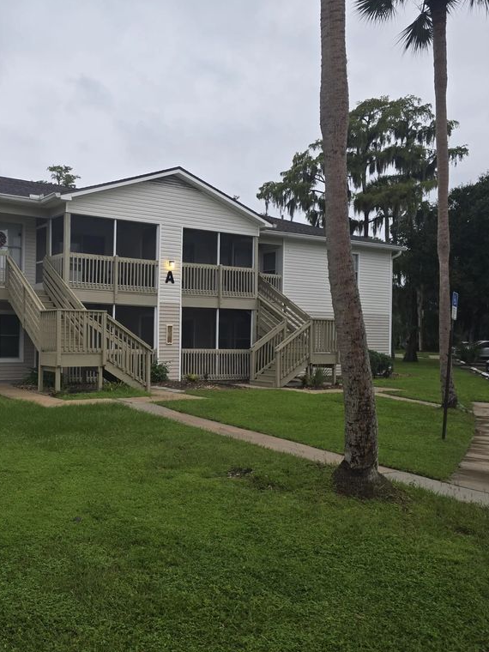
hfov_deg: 43.5
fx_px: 584
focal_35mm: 31
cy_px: 325
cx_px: 104
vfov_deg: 58.4
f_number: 1.7
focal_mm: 6.3
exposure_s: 1/180
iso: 64
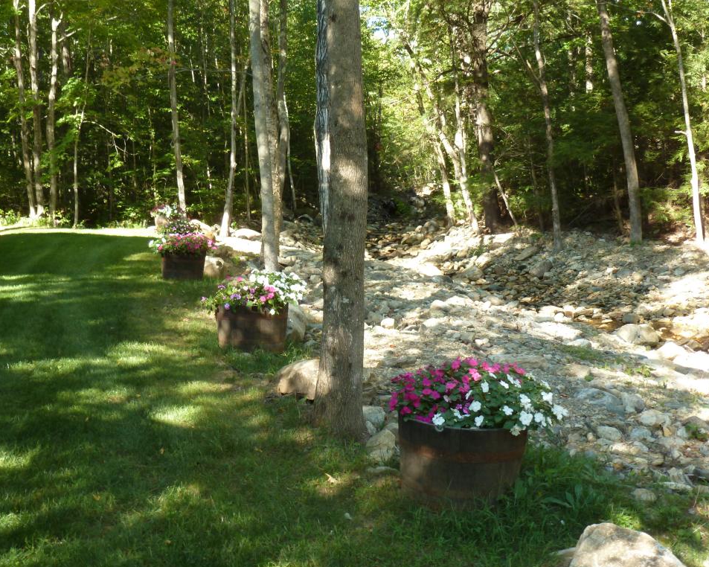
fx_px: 902
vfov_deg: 34.9
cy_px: 285
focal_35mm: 43
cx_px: 355
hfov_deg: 42.9
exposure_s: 1/60
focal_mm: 7.4
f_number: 3.9
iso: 125
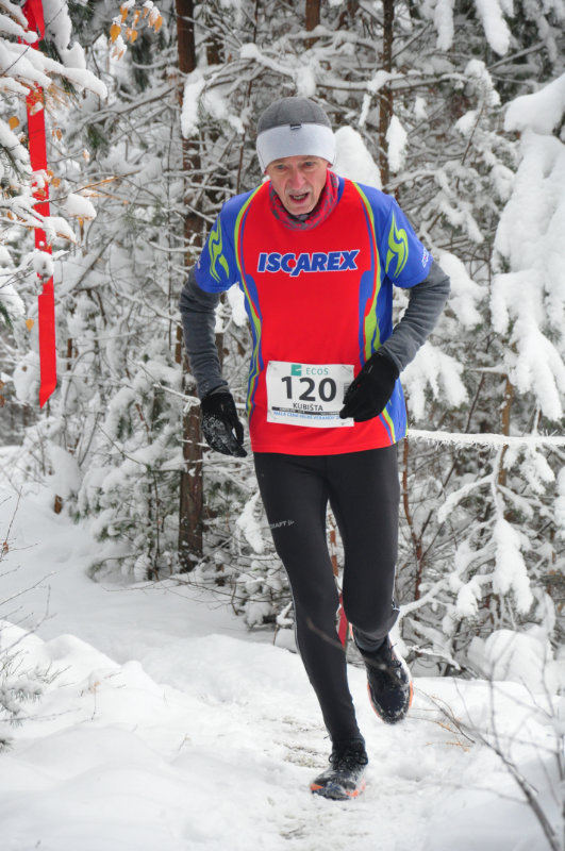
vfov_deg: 13.1
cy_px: 426
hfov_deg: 8.7
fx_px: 3719
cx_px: 282
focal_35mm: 158
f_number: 5.6
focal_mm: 105
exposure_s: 1/800
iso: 1250
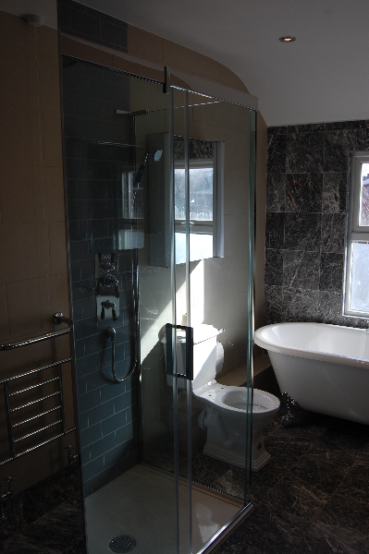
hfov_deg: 39.9
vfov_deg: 57.3
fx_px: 508
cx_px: 184
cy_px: 277
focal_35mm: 33
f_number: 6.3
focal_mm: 22
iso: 200
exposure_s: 1/160
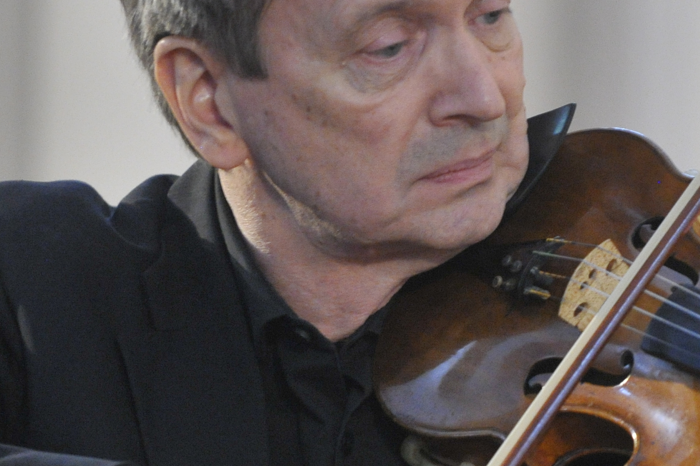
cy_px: 121
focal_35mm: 504
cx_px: 579
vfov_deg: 2.7
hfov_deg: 4.1
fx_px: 9794
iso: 6400
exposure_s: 1/60
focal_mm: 200
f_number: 4
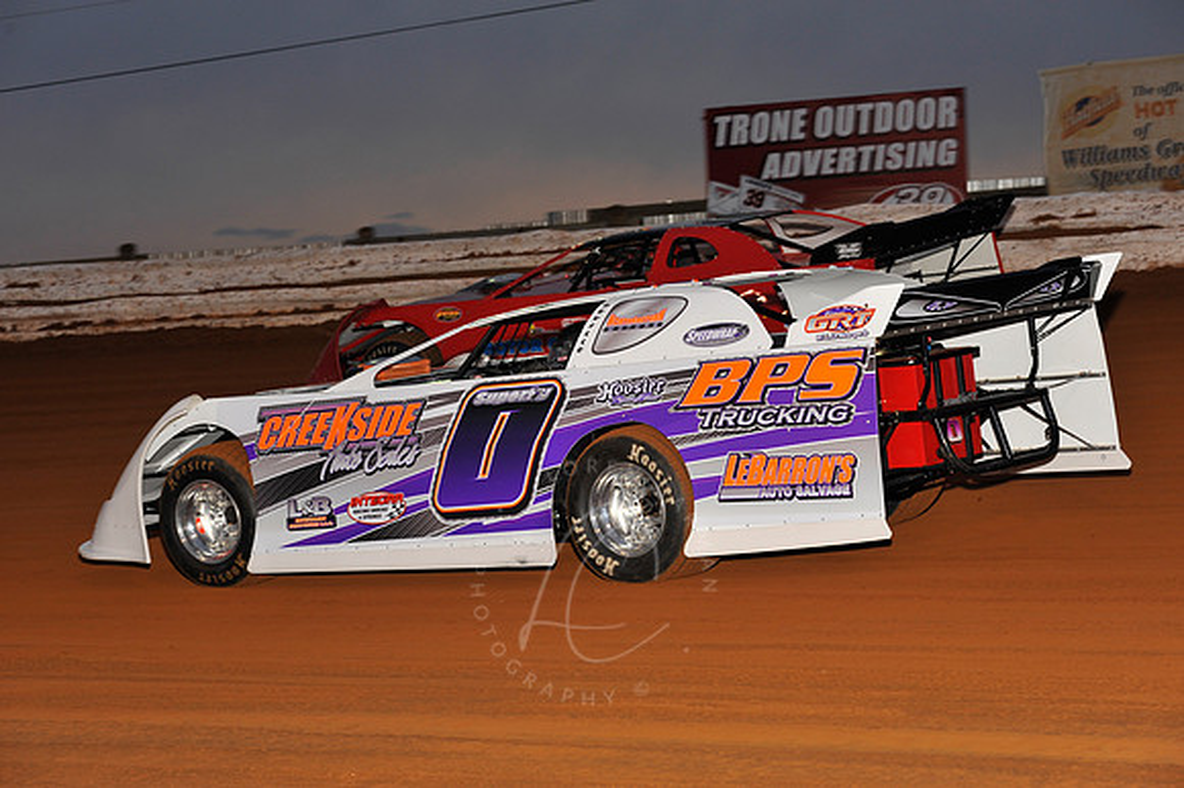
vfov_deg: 13.0
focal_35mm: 105
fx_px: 3451
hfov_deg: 19.5
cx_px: 592
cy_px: 394
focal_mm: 105
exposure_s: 1/250
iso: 500
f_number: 7.1
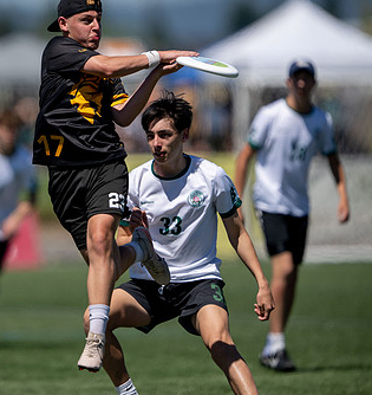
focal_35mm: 761
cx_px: 87
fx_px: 9536
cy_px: 200
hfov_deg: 2.2
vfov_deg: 2.4
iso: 64
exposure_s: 1/3200
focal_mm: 400
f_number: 2.8
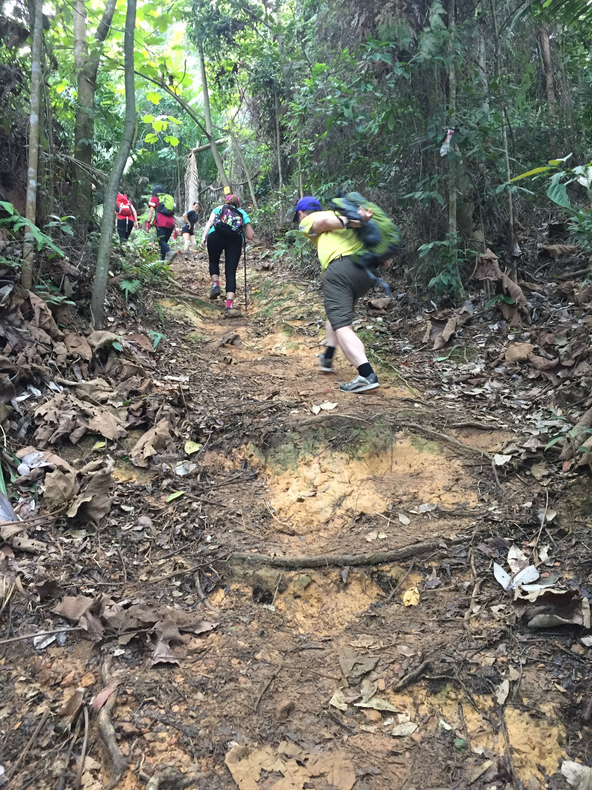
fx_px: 661
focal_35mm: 29
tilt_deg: +5.5
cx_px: 296
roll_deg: -0.3
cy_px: 395
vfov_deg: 61.7
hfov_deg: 48.2
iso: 200
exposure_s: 1/33
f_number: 2.2
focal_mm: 4.15
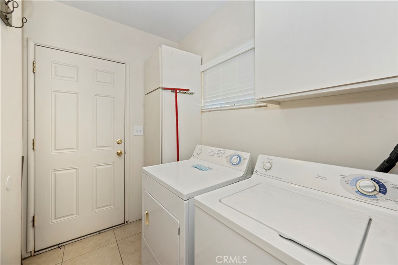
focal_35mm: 14
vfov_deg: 81.1
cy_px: 132
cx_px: 199
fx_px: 155
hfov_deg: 104.3
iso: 400
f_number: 8
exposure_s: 1/20
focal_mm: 14
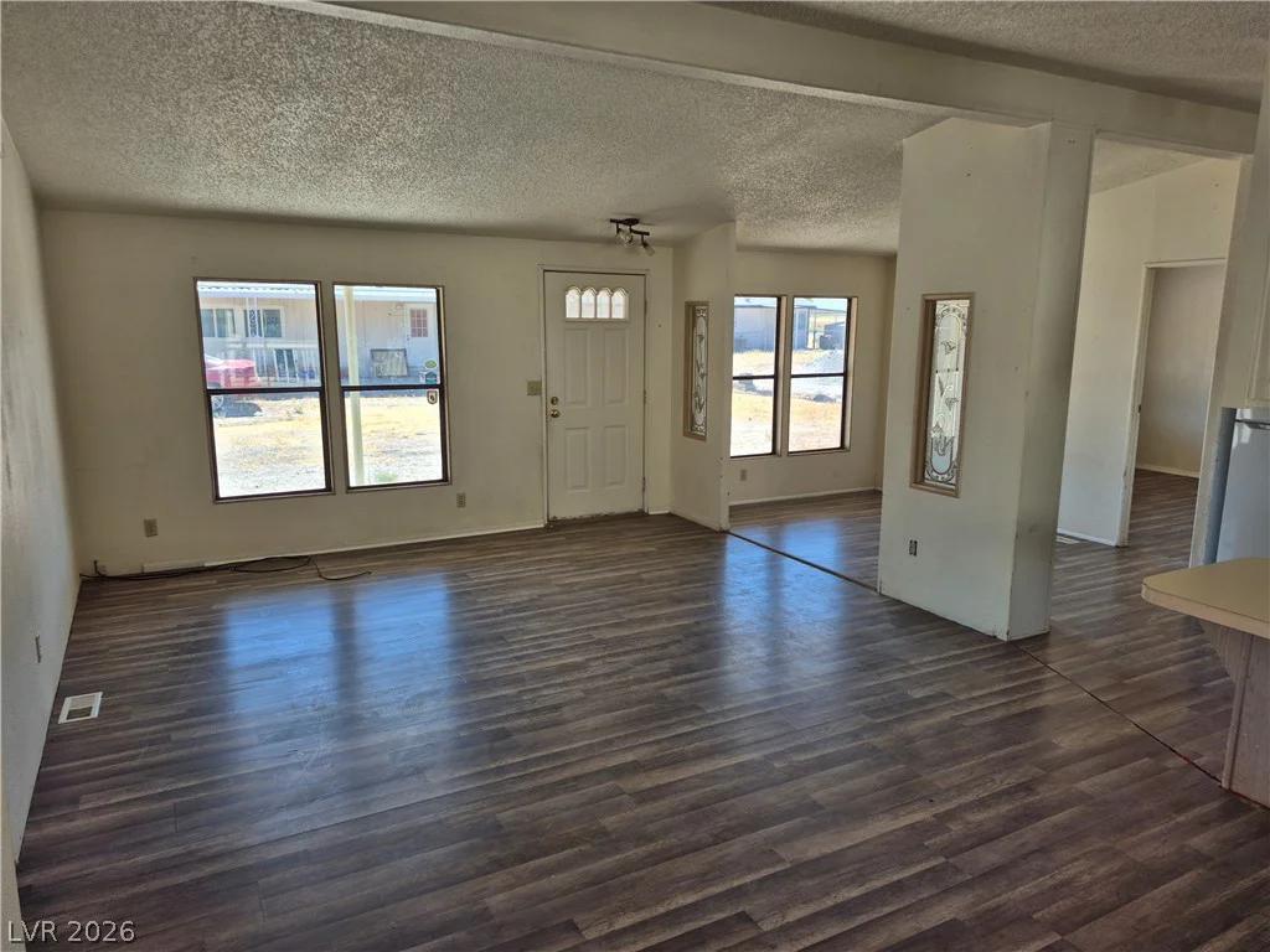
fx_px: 844
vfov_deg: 58.9
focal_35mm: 23
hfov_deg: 73.9
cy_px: 476
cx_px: 635
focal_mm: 5.4
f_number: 1.8
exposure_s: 1/368
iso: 25
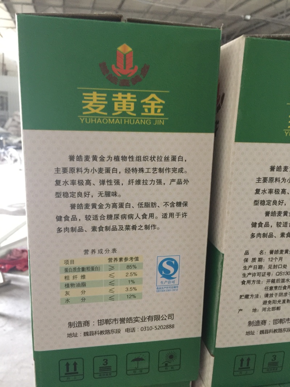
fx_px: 324
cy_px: 194
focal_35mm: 29
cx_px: 145
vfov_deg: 61.7
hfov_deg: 48.2
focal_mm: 4.15
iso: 125
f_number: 2.2
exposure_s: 1/4
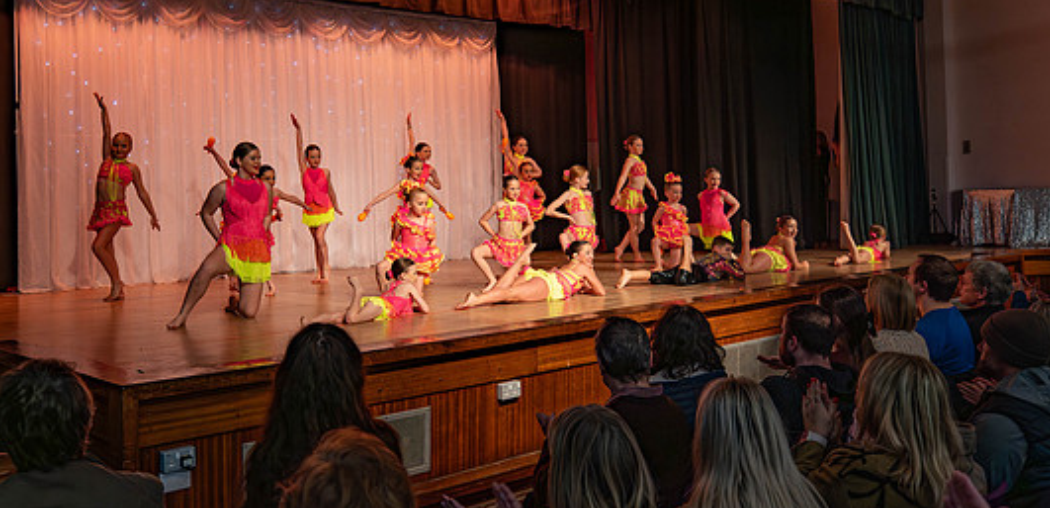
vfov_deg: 27.0
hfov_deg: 52.8
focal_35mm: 39
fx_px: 1051
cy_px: 169
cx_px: 427
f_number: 4
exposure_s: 1/250
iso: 2000
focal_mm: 28
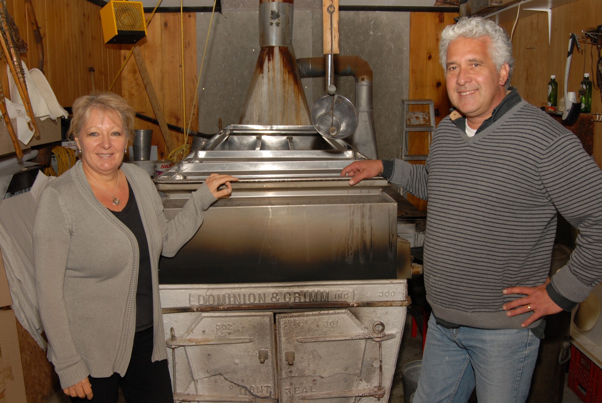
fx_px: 603
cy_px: 202
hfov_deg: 53.1
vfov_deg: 37.0
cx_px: 301
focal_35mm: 36
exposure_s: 1/160
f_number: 5.6
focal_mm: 24
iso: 320
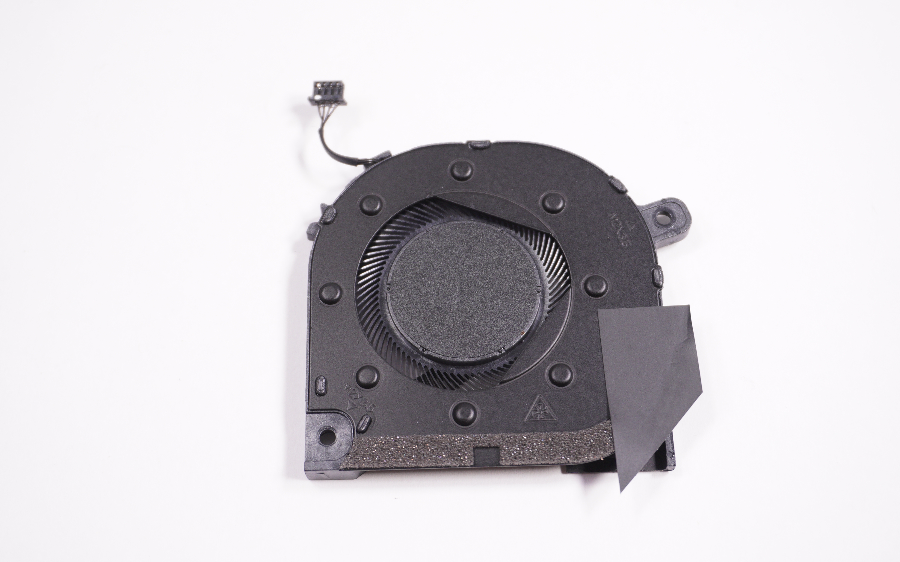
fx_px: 1276
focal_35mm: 52
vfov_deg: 24.9
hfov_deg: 38.9
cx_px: 450
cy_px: 270
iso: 400
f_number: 5.6
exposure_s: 1/160
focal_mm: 34
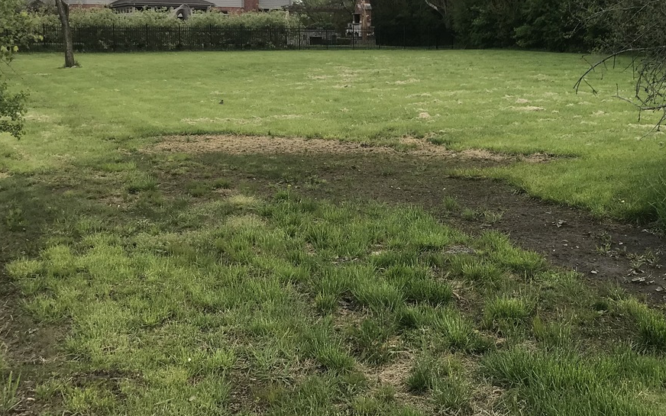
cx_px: 424
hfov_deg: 40.7
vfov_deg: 26.2
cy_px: 138
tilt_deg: -5.6
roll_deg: -1.5
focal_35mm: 49
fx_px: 889
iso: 20
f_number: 1.8
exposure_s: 1/217
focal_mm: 3.99
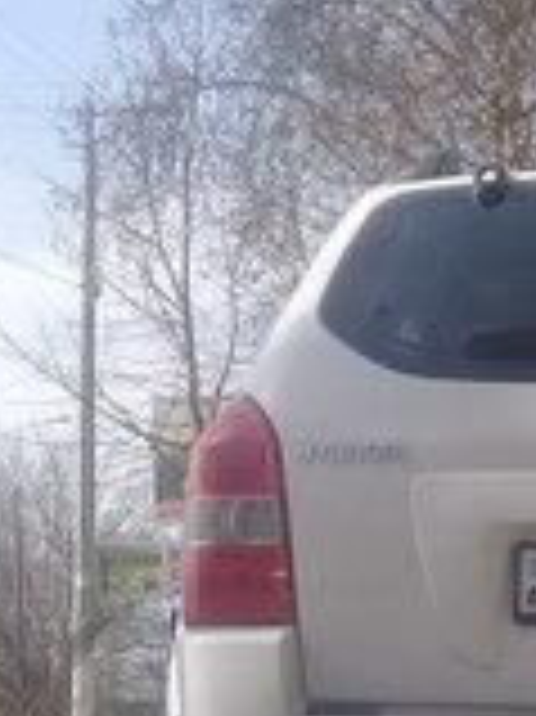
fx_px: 2005
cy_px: 932
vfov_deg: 18.8
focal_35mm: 97
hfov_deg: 14.9
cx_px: 590
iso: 50
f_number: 2.2
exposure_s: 1/1048
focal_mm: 3.3
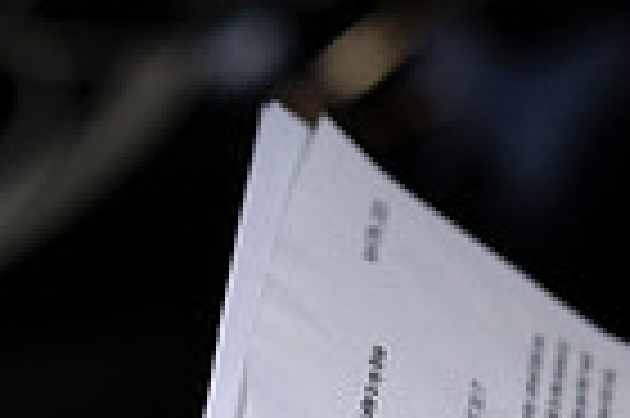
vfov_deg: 3.9
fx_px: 6135
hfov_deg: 5.7
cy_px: 769
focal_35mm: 351
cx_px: 1242
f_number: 4
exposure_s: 1/5000
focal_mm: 85
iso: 4000
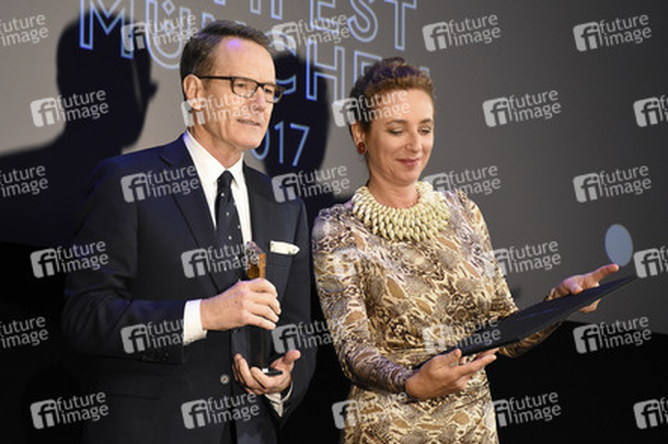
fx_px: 1983
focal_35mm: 107
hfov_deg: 19.1
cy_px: 222
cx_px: 331
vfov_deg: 12.8
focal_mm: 70
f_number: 6.3
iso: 3200
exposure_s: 1/160
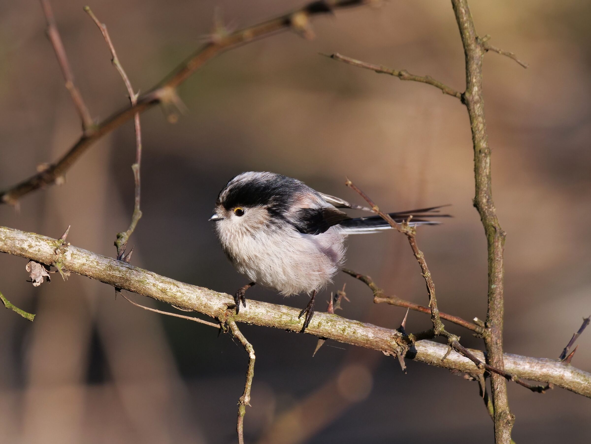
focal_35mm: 800
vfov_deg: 1.9
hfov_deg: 2.5
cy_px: 222
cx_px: 296
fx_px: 13658
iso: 800
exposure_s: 1/640
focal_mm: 400
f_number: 8
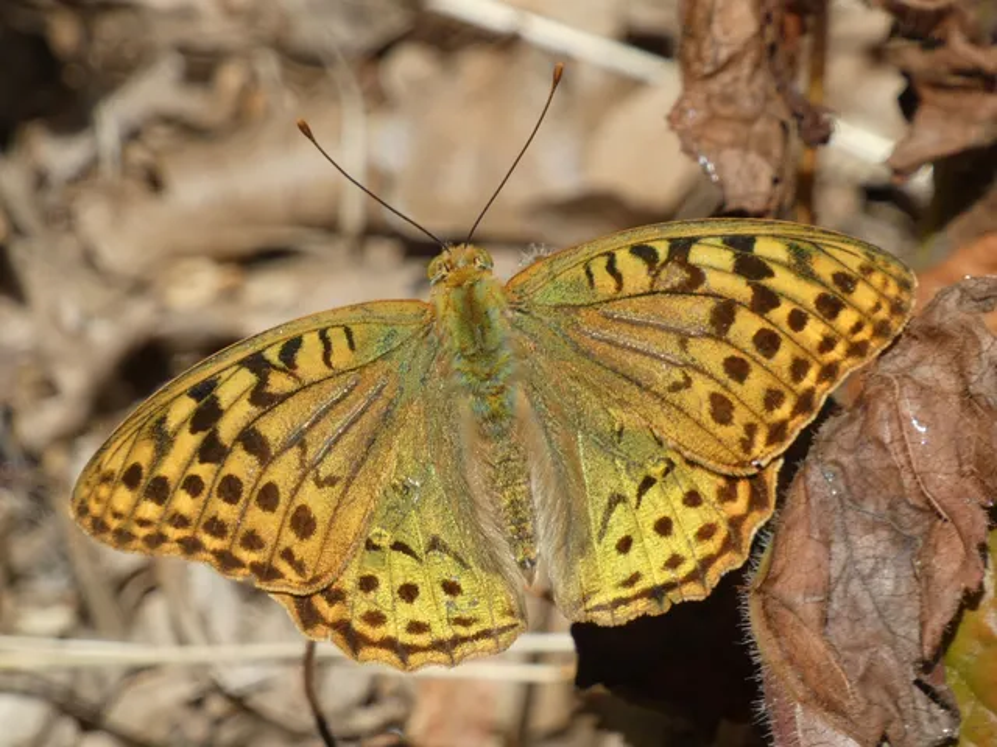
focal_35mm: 566
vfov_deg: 2.6
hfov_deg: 3.5
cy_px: 374
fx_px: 16302
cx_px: 498
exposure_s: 1/200
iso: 80
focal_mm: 101.4
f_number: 5.6
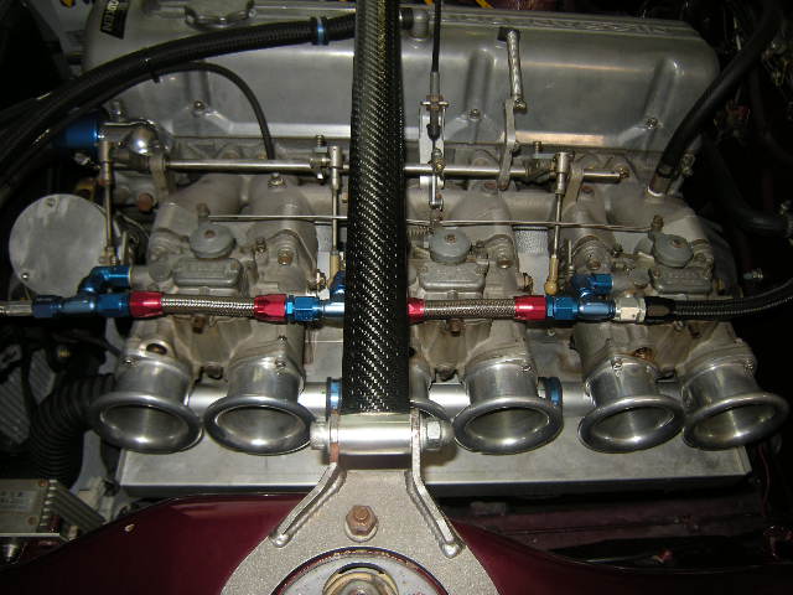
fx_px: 641
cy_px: 298
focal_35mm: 28
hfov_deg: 63.4
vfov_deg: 49.7
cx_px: 396
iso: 64
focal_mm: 4.7
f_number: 2.8
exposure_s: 1/30
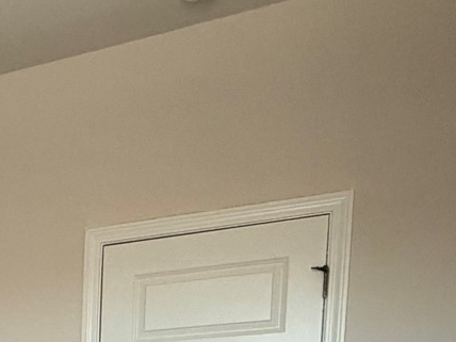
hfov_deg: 23.3
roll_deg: -0.1
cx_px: -226
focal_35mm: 67
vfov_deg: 18.5
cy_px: 565
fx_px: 883
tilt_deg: -6.4
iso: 320
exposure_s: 1/120
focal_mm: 2.22
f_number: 2.2
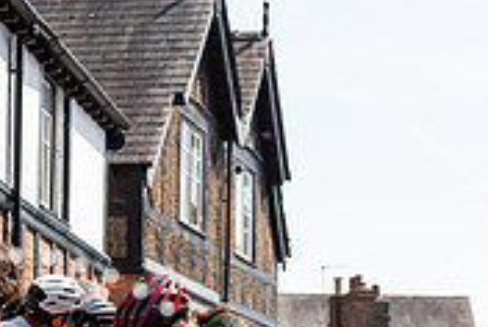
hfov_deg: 13.1
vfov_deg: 8.6
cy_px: 505
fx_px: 2132
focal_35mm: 157
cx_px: 240
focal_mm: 38
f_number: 3.5
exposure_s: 1/2500
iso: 160
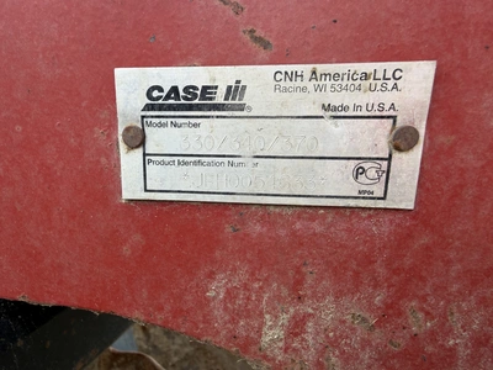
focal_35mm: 24
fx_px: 342
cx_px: 246
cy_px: 185
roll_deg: -0.7
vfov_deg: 56.8
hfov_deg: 71.6
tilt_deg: -16.4
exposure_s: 1/216
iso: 40
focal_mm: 2.22
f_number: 2.2
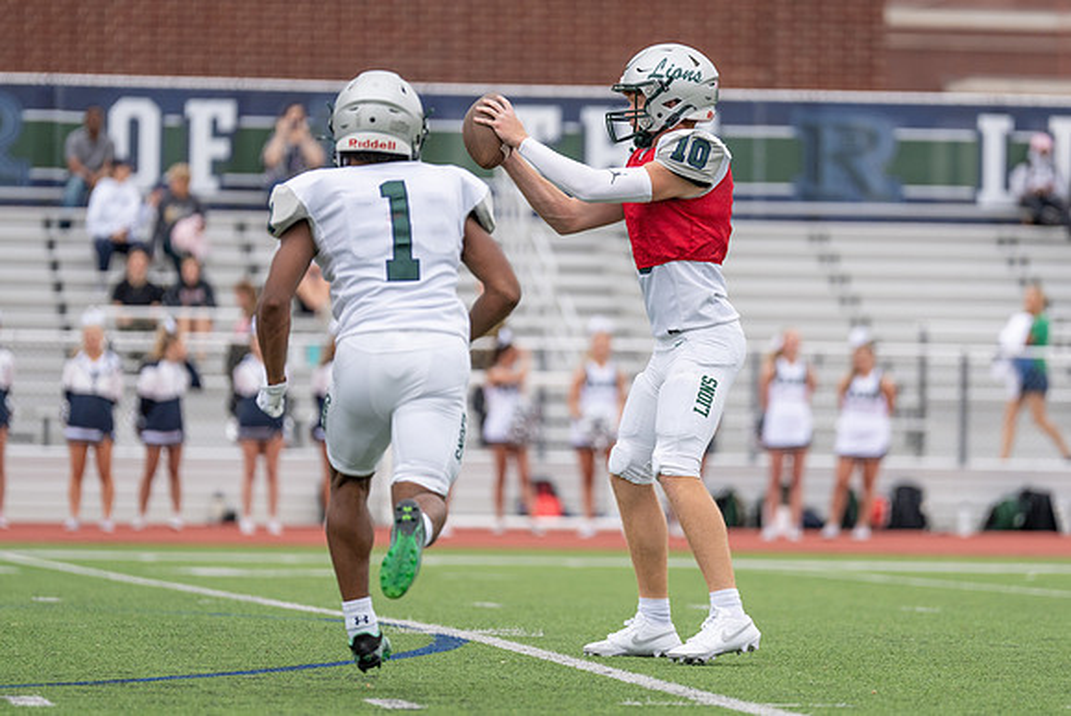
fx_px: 7794
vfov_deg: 5.3
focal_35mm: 262
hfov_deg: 7.9
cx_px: 657
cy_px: 342
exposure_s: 1/1250
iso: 250
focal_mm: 200
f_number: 2.8
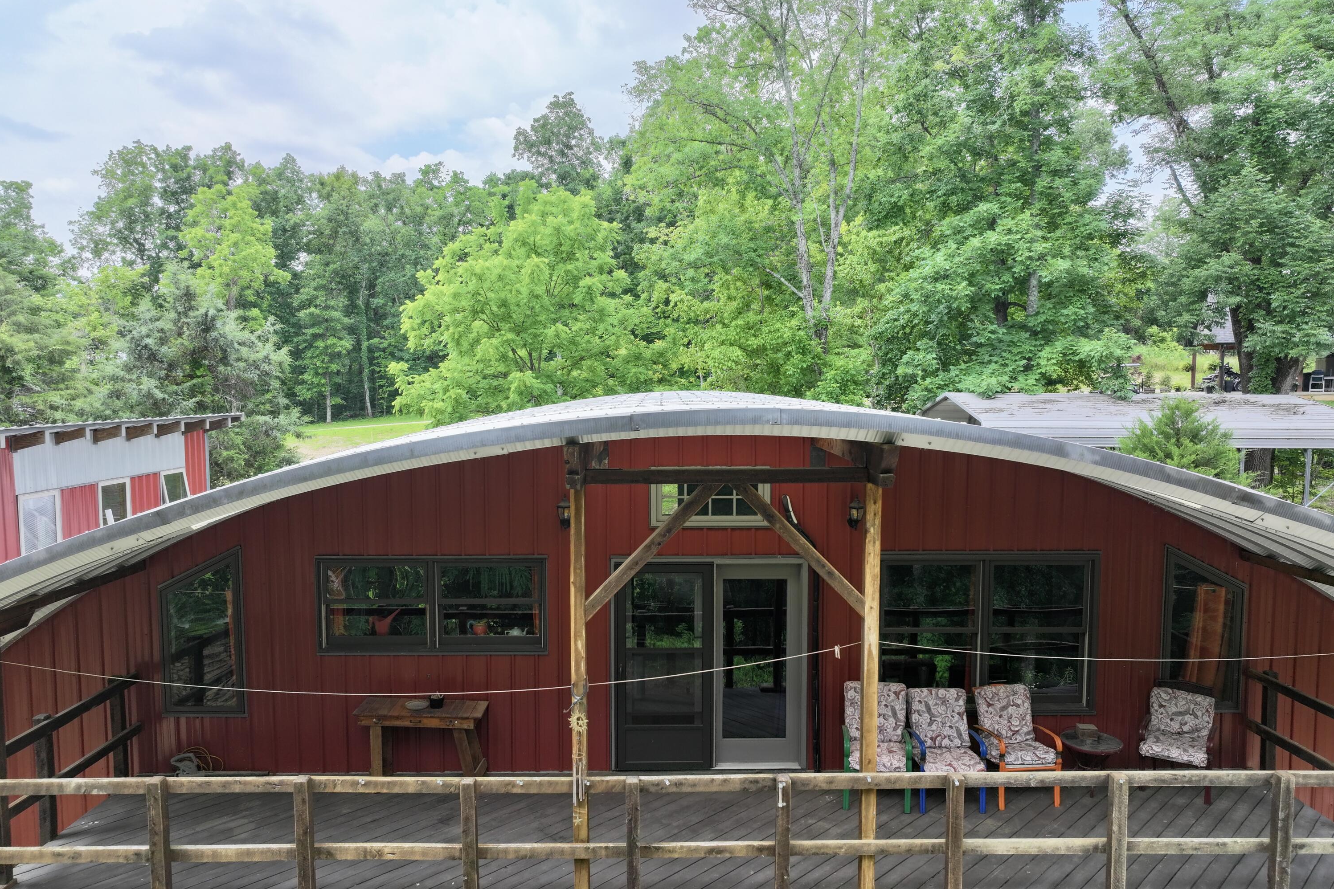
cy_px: 470
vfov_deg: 51.3
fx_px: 926
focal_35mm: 25
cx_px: 667
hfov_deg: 71.5
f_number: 4
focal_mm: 12.29
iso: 100
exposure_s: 1/120
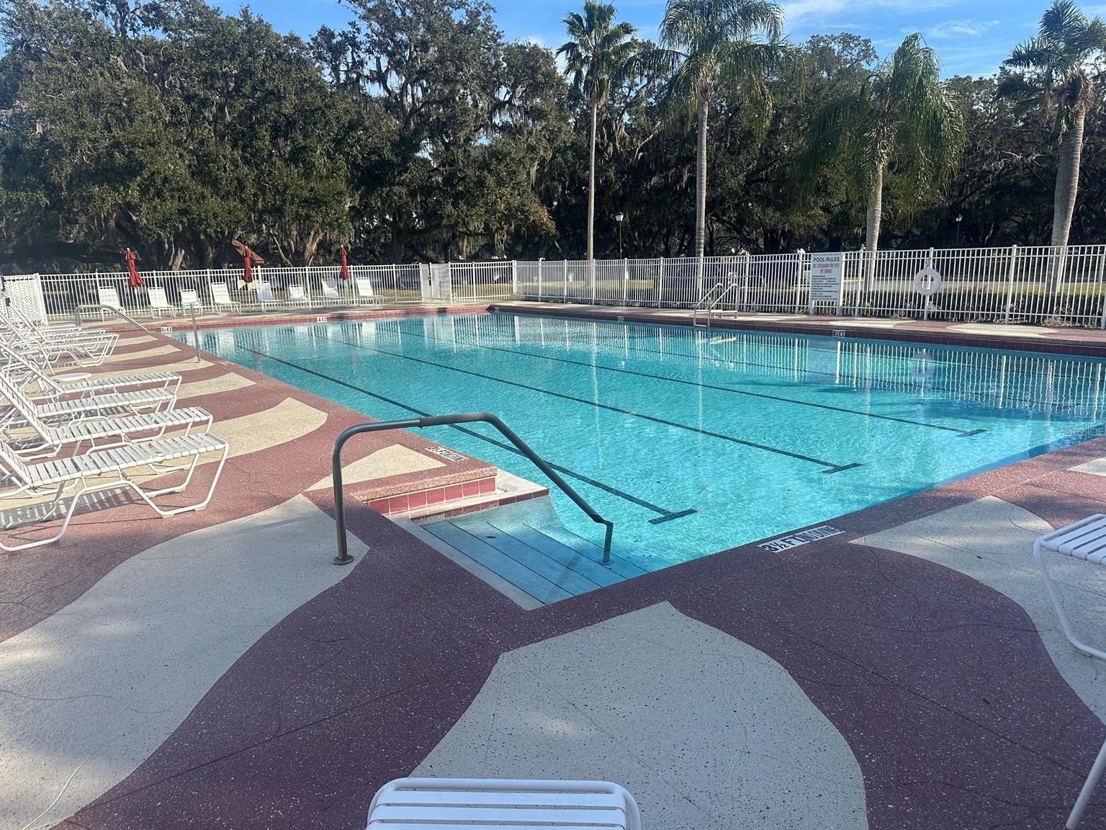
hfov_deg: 69.4
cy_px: 430
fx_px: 799
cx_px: 557
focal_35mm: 25
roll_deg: +1.6
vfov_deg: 54.9
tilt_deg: -11.8
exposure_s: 1/3861
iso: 80
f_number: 1.78
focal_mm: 6.86
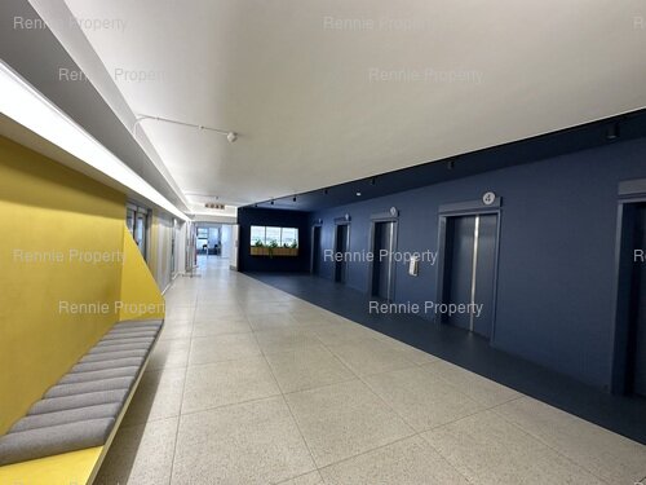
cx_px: 323
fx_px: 261
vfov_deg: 85.7
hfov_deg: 102.1
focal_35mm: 14
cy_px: 242
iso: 100
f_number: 2.2
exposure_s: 1/99
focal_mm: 2.22
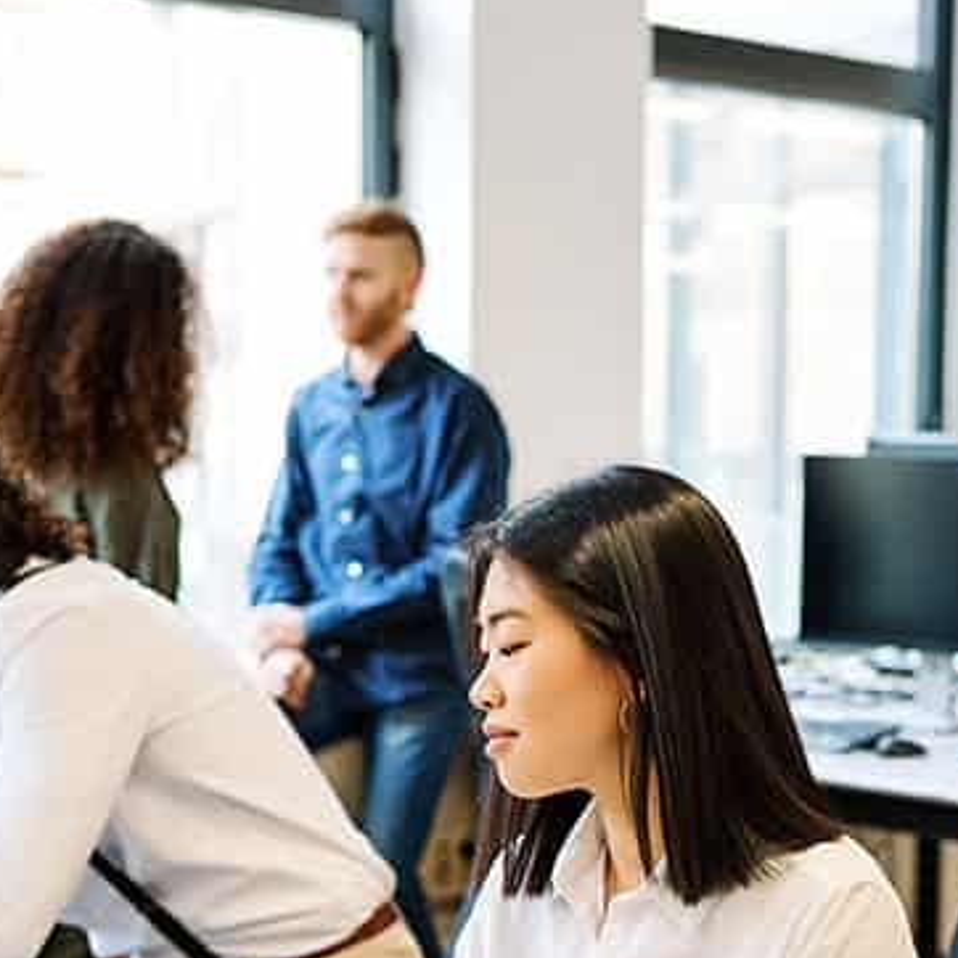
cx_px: 828
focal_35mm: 84
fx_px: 2630
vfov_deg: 20.5
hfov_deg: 20.3
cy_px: 662
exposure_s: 1/200
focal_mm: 35
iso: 500
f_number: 2
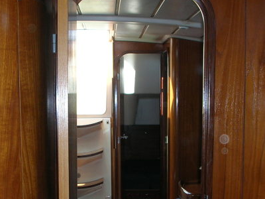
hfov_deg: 27.8
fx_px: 536
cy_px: 180
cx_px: 128
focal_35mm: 70
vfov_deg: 20.6
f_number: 3
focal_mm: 5.8
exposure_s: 1/60.1
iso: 67
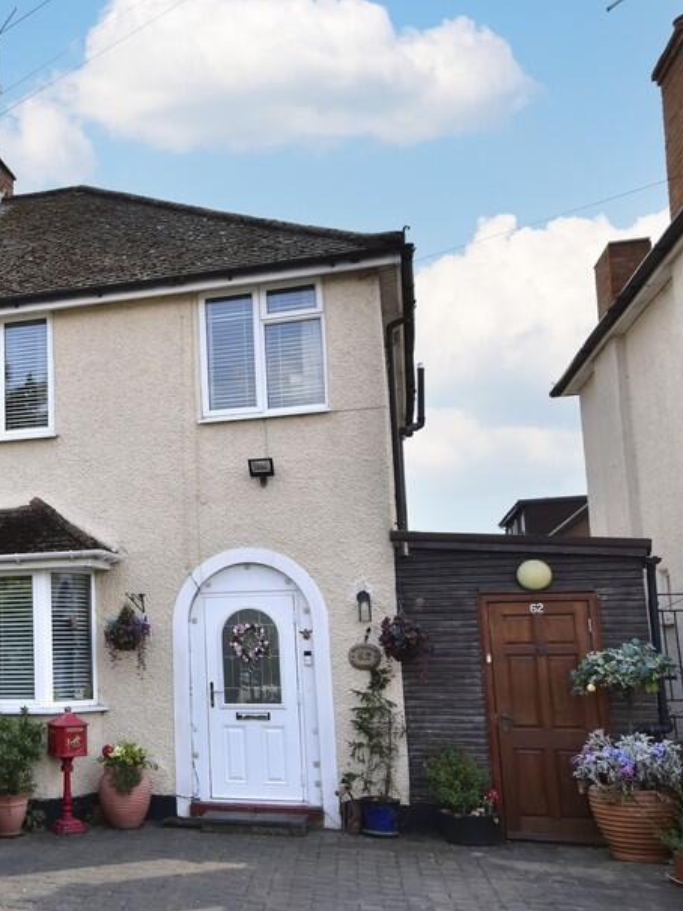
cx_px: 20
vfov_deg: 47.8
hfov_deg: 34.0
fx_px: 1027
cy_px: 512
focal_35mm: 39
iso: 640
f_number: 8
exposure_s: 1/800
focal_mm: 16
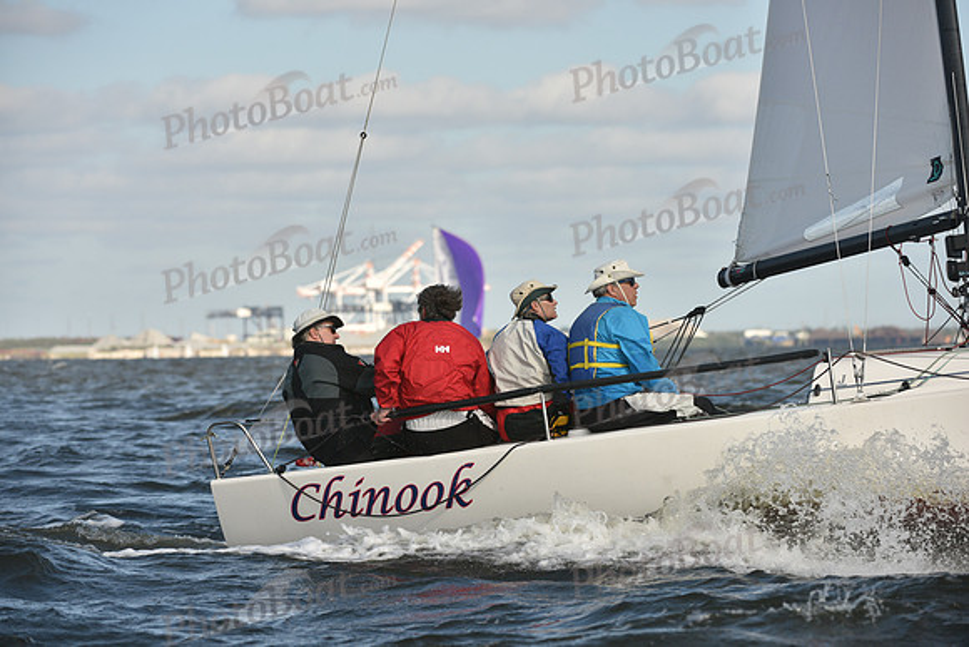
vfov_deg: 6.5
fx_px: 5654
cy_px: 324
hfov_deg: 9.8
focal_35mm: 210
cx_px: 484
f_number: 6.3
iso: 250
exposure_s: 1/1250
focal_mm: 210
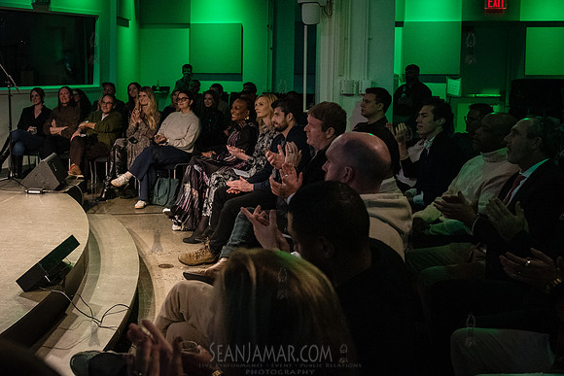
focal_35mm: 41
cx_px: 171
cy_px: 114
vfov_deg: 32.1
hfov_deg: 46.1
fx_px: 646
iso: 6400
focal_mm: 29
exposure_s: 1/250
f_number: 4
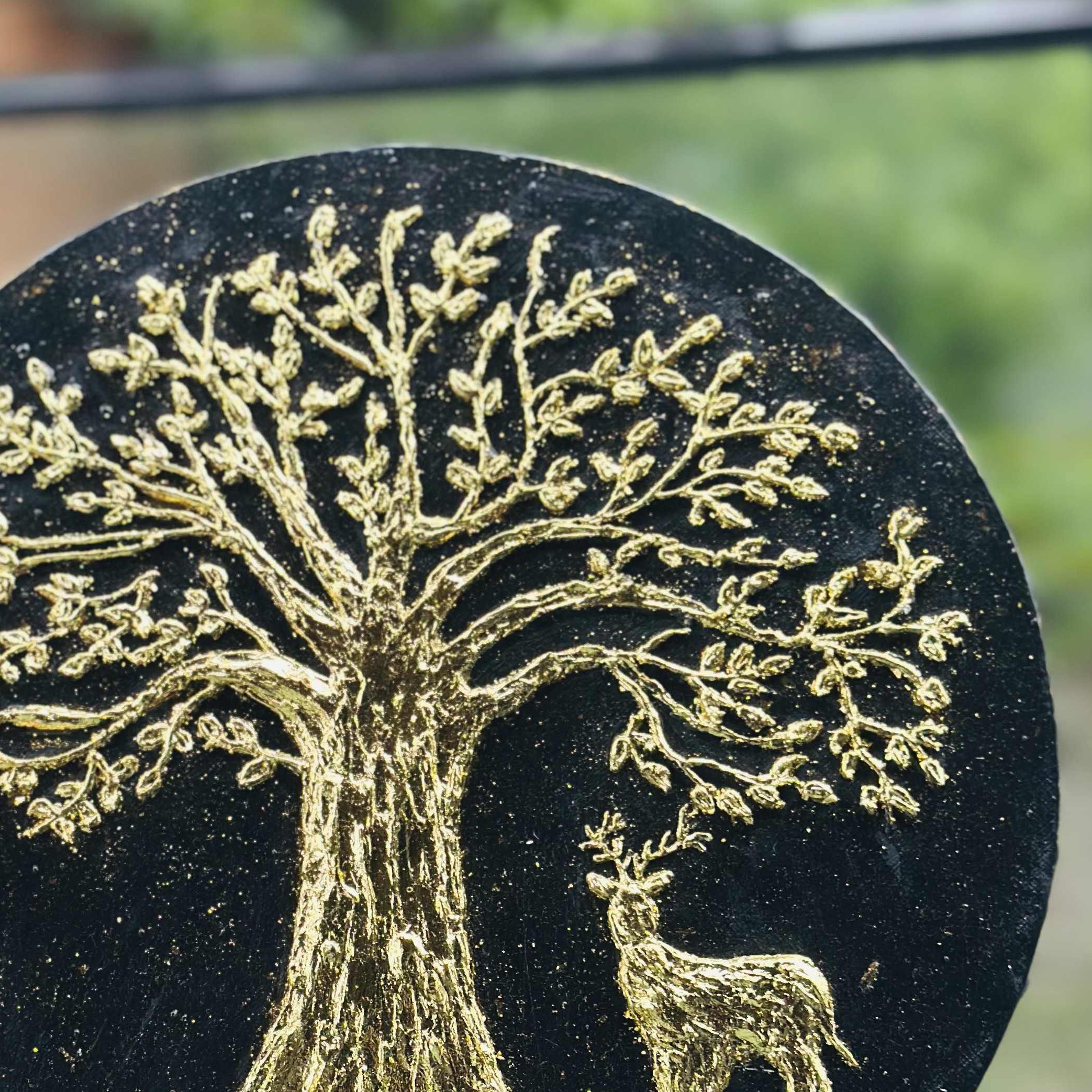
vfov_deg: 21.0
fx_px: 2927
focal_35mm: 82
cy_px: 752
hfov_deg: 21.1
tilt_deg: -22.4
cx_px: 380
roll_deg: +8.8
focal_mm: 6.86
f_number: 1.78
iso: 125
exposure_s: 1/76
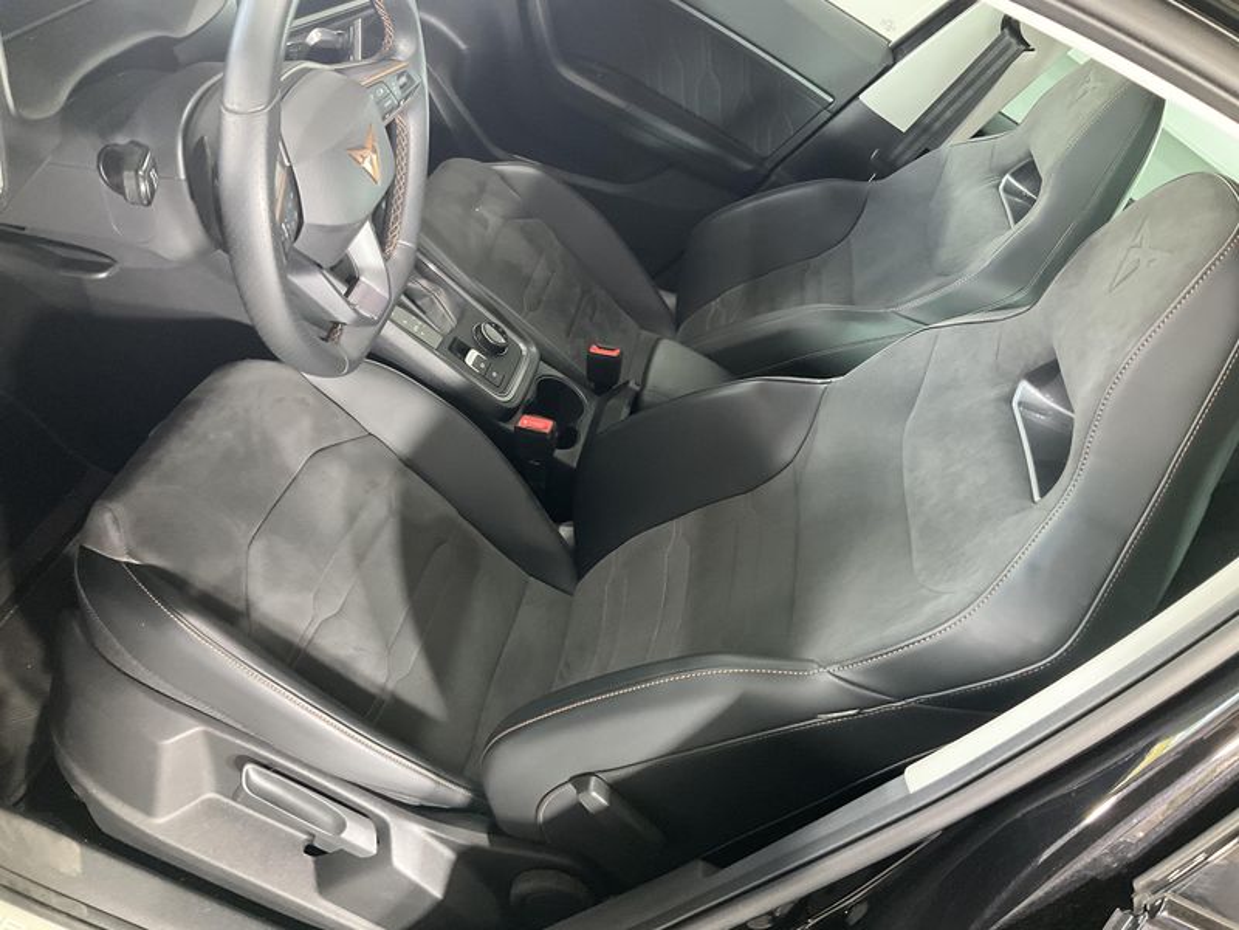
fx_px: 1038
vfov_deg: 48.2
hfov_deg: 61.7
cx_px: 620
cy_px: 465
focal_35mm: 29
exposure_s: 1/50
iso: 250
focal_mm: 3
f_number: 1.8
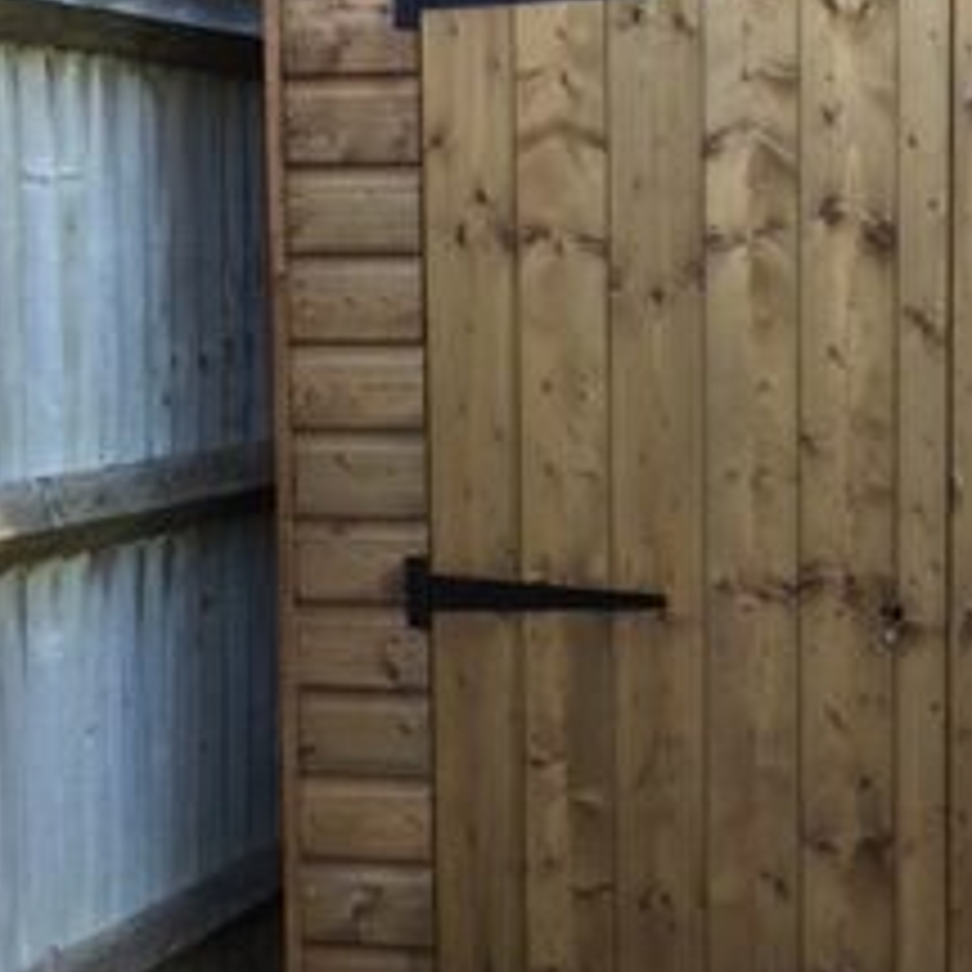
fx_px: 2414
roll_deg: +0.4
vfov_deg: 22.8
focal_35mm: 76
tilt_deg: -5.8
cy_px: 441
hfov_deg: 22.6
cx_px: 711
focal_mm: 4.15
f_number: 2.2
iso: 40
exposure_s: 1/100
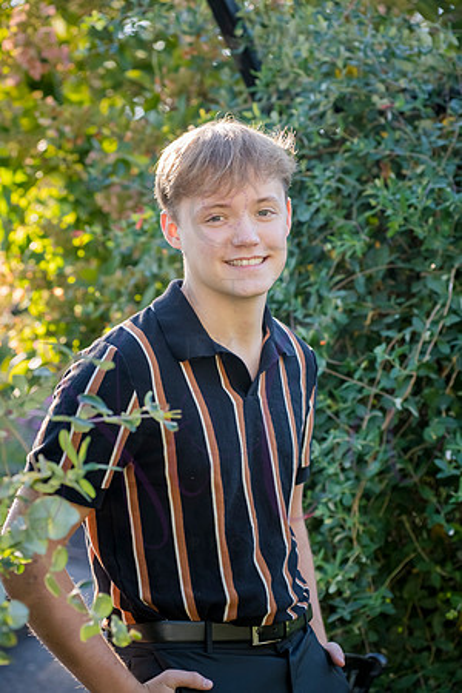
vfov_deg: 25.4
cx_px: 231
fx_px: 1540
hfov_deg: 17.1
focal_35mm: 80
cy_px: 346
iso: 800
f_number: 5
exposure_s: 1/320
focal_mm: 80
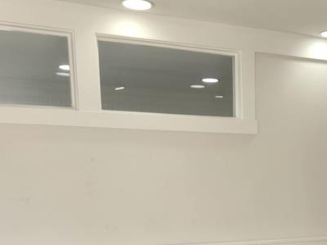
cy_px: 258
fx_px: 557
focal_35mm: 59
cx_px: 261
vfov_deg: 23.5
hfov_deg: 31.8
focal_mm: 5.4
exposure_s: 1/120
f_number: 1.8
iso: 64
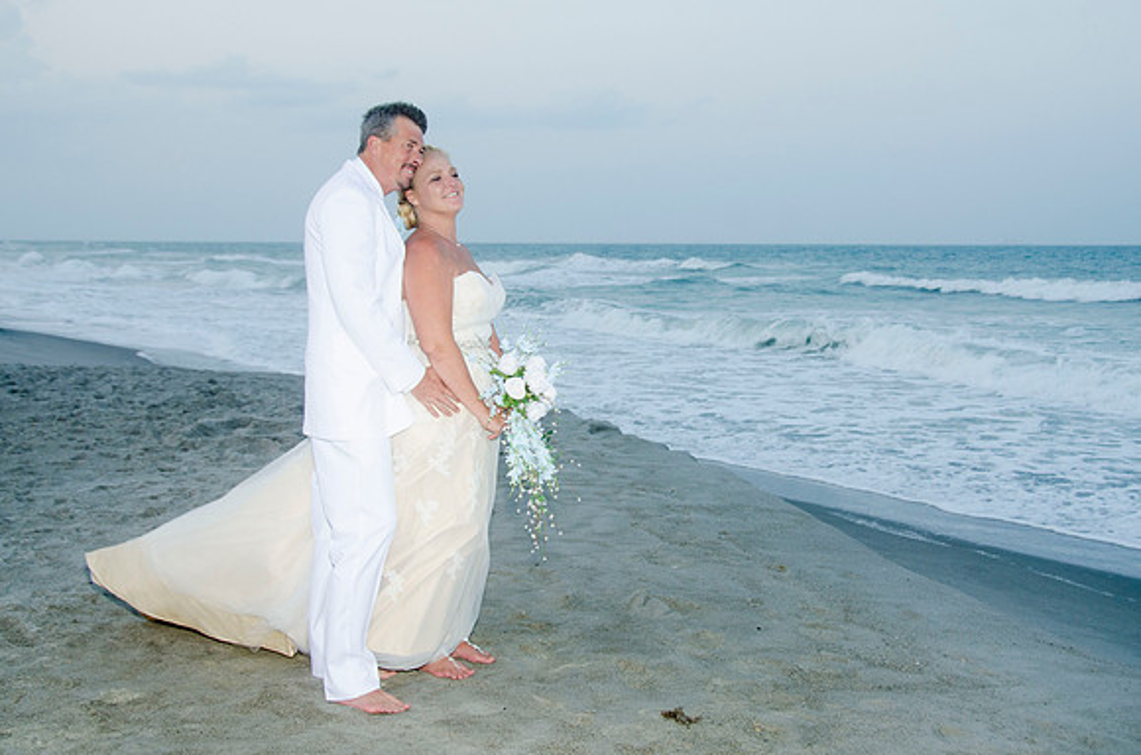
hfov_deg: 47.6
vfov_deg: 32.6
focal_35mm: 41
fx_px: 1292
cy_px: 378
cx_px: 570
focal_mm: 26
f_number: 5.6
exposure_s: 1/80
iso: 200
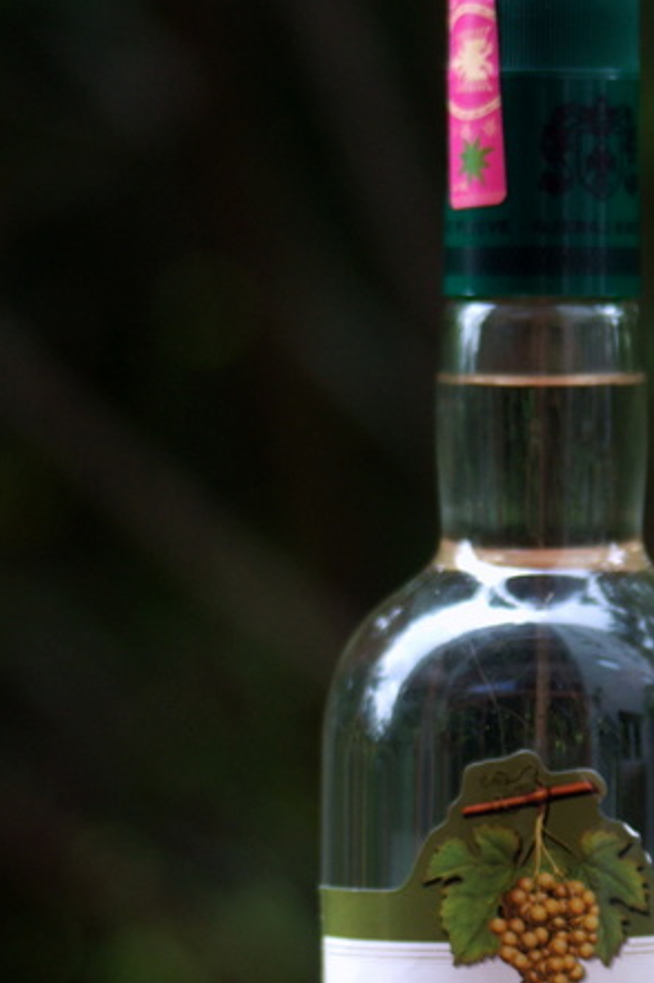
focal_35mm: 231
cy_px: 845
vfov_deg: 8.9
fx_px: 6302
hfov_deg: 5.9
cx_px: 543
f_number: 4.5
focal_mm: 85
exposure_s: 1/160
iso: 250
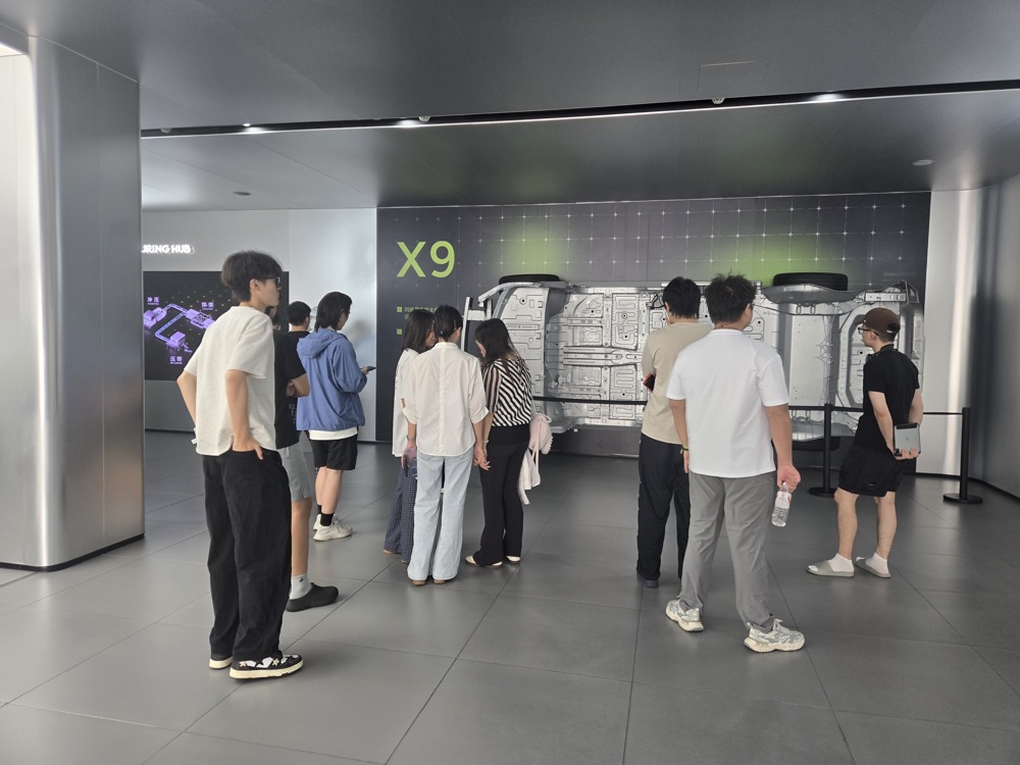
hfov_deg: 73.9
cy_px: 382
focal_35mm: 23
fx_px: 678
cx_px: 510
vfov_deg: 58.9
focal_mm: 5.4
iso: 80
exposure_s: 1/100
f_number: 1.8
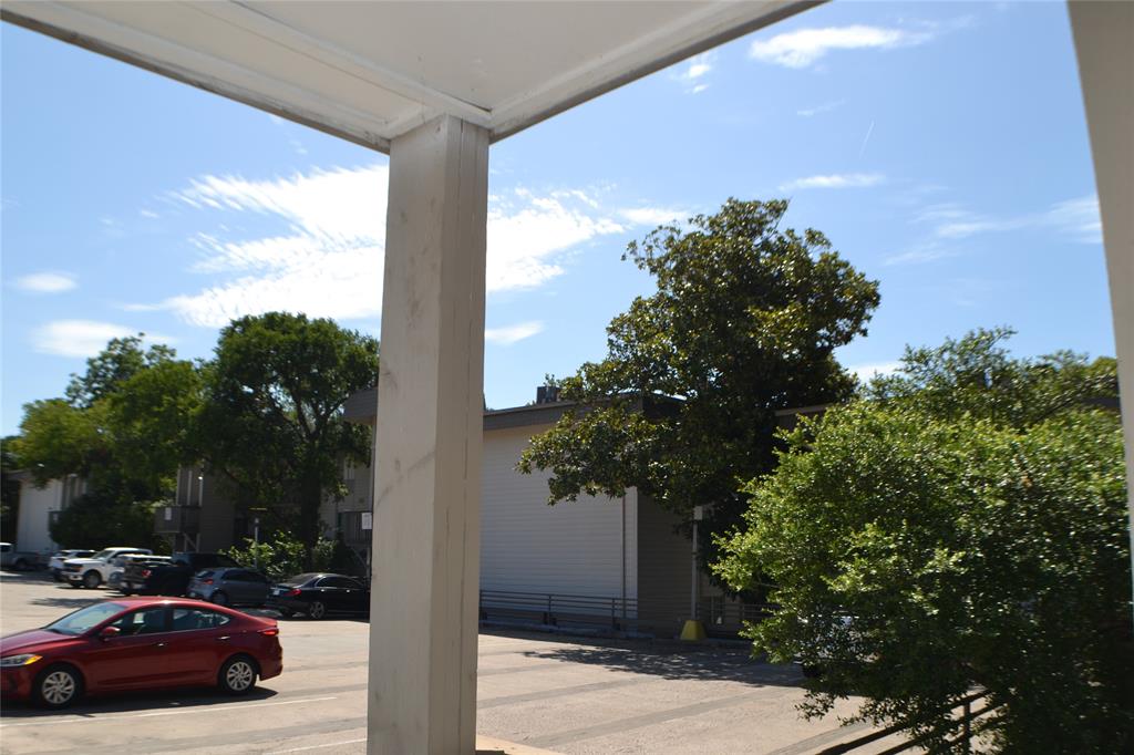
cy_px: 378
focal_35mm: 36
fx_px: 1134
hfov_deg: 53.1
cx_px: 567
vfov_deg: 36.8
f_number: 8
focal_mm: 24
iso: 100
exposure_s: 1/200
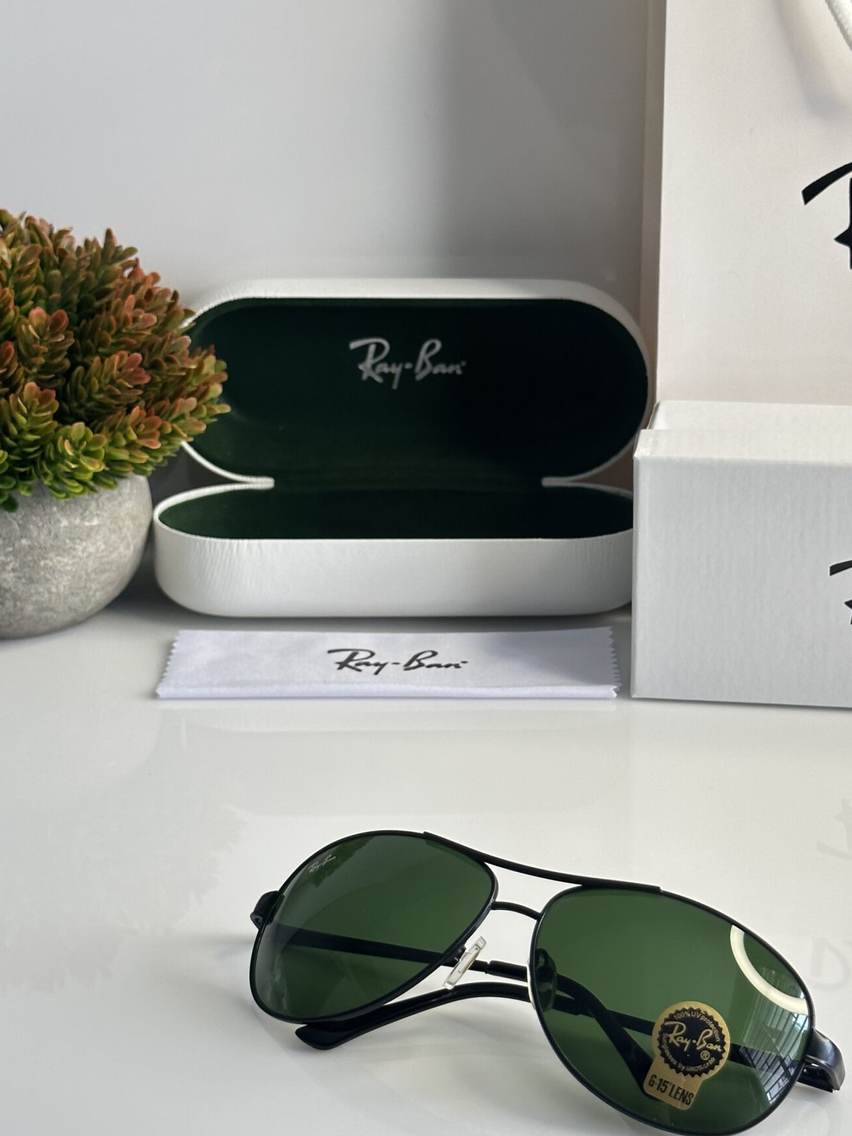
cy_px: 639
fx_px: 2330
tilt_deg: -22.7
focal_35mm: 71
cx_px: 523
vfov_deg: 27.4
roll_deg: +0.1
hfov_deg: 20.7
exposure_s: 1/80
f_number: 1.78
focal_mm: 6.86
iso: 80
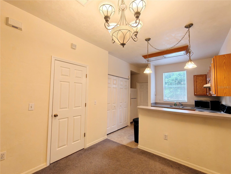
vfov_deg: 81.7
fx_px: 100
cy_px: 87
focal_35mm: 15
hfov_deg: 98.2
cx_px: 116
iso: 400
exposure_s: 1/120
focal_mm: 2.3
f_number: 2
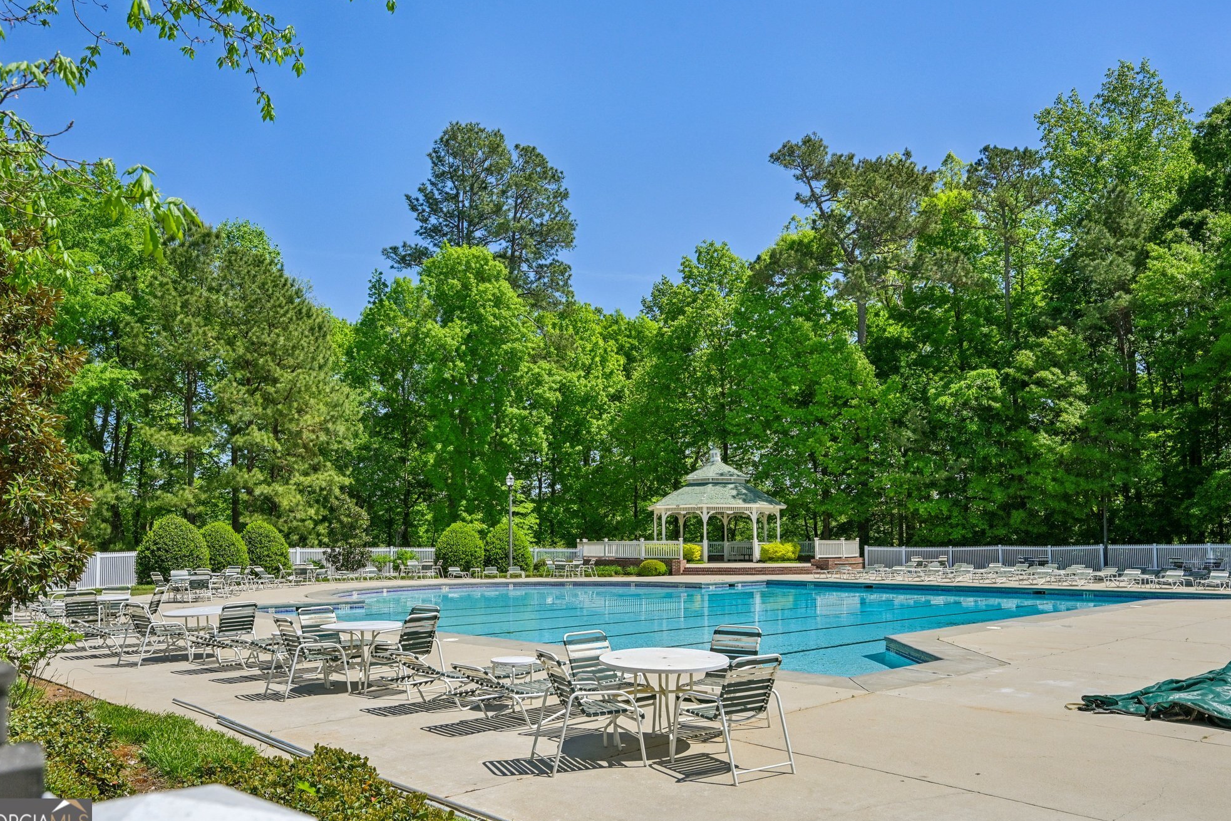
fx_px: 873
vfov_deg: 50.4
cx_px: 605
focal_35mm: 26
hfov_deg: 70.4
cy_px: 414
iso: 400
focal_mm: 24.5
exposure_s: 1/2000
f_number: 8
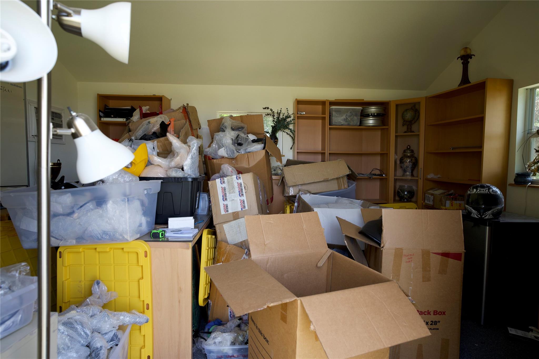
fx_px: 299
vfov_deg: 61.9
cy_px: 180
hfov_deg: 84.0
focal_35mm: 20
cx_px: 270
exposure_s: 1/160
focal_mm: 20
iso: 400
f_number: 4
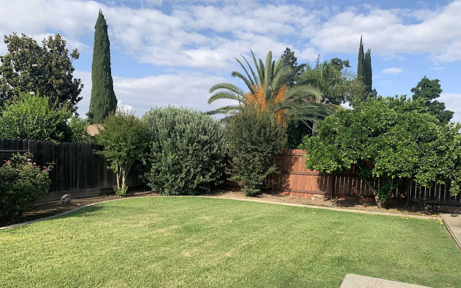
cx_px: 232
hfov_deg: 66.5
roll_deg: -1.6
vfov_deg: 44.4
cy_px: 170
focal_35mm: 28
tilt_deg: -1.9
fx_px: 352
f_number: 1.8
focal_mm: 4.25
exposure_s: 1/1610
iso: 25
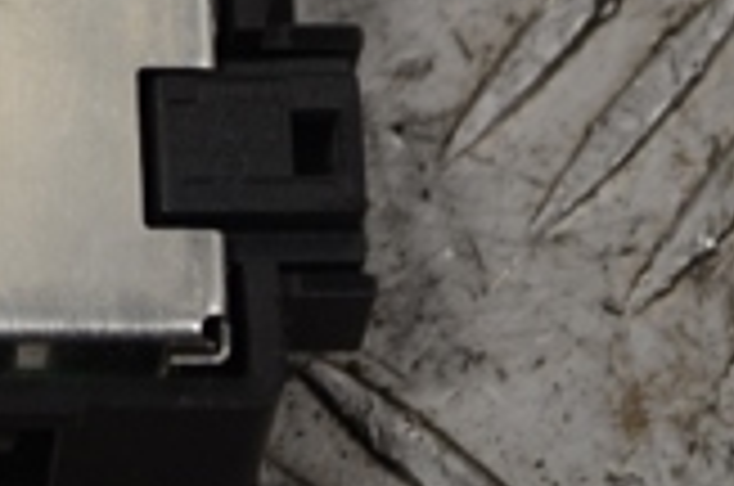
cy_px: -266
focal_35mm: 295
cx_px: -473
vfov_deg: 4.6
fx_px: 6003
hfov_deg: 6.9
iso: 100
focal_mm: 50
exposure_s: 1/40
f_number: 5.6
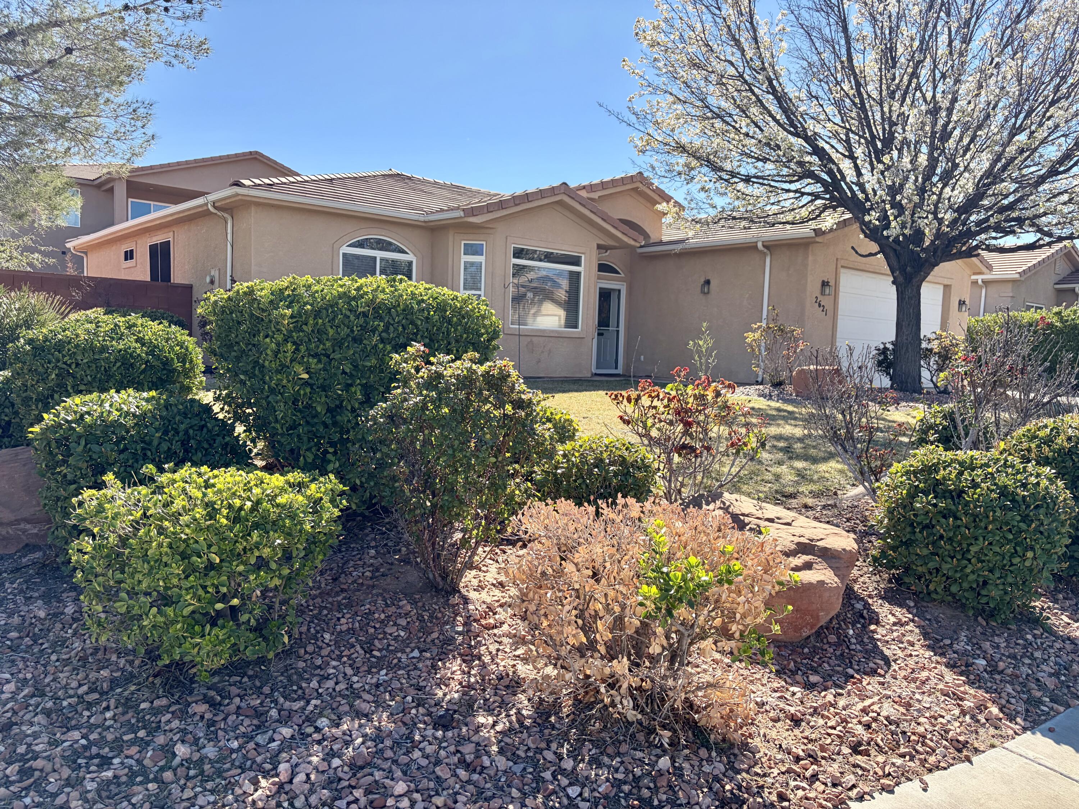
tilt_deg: -4.1
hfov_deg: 67.3
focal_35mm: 26
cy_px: 404
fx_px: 810
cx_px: 540
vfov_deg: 53.1
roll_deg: -1.6
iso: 50
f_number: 1.6
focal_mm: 5.96
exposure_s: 1/1901
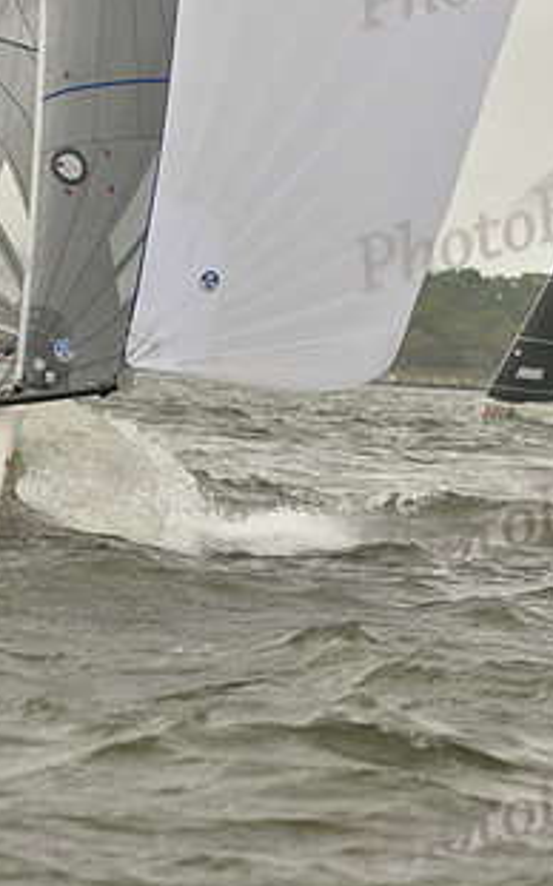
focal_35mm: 380
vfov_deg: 5.5
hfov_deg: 3.5
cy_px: 406
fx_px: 9176
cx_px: 211
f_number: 7.1
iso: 400
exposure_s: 1/1000
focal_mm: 200
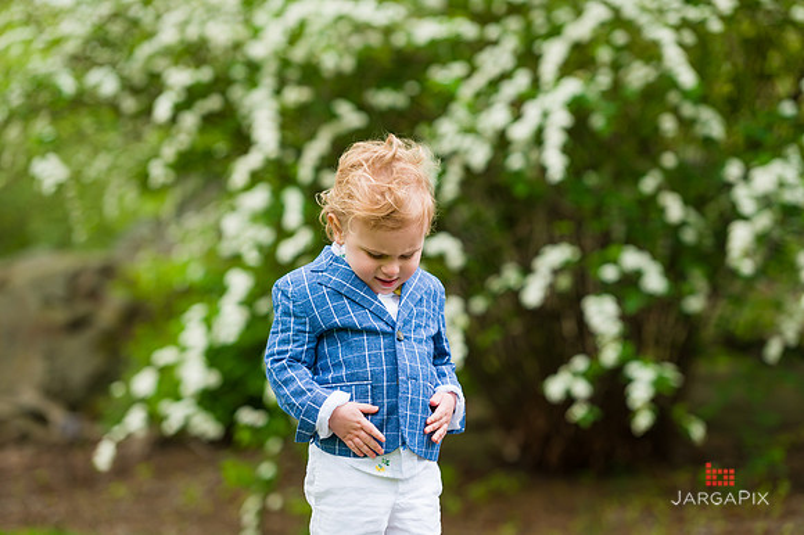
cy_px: 268
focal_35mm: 140
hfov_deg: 14.7
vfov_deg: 9.8
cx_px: 402
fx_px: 3125
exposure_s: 1/320
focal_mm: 140
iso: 200
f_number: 3.5
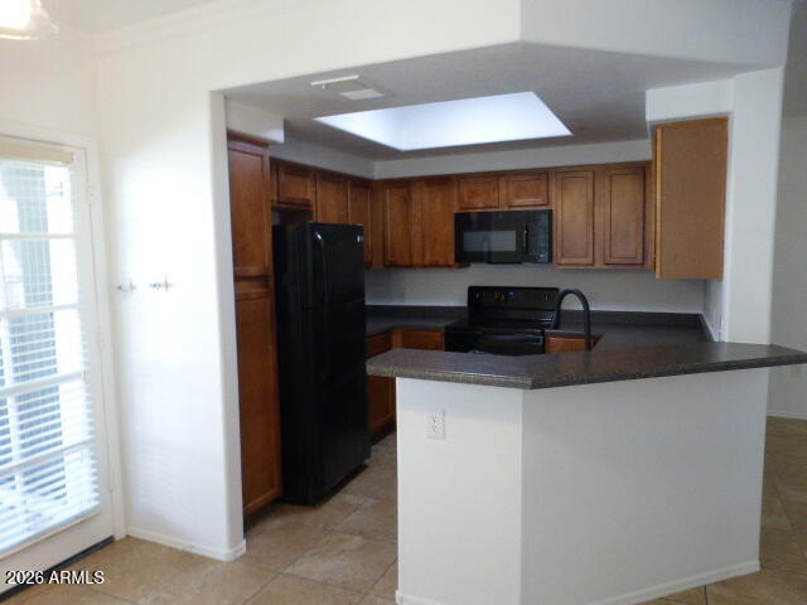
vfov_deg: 54.9
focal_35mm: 25
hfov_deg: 69.4
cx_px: 404
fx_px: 583
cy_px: 302
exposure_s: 1/60
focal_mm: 4.3
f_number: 3.3
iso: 320
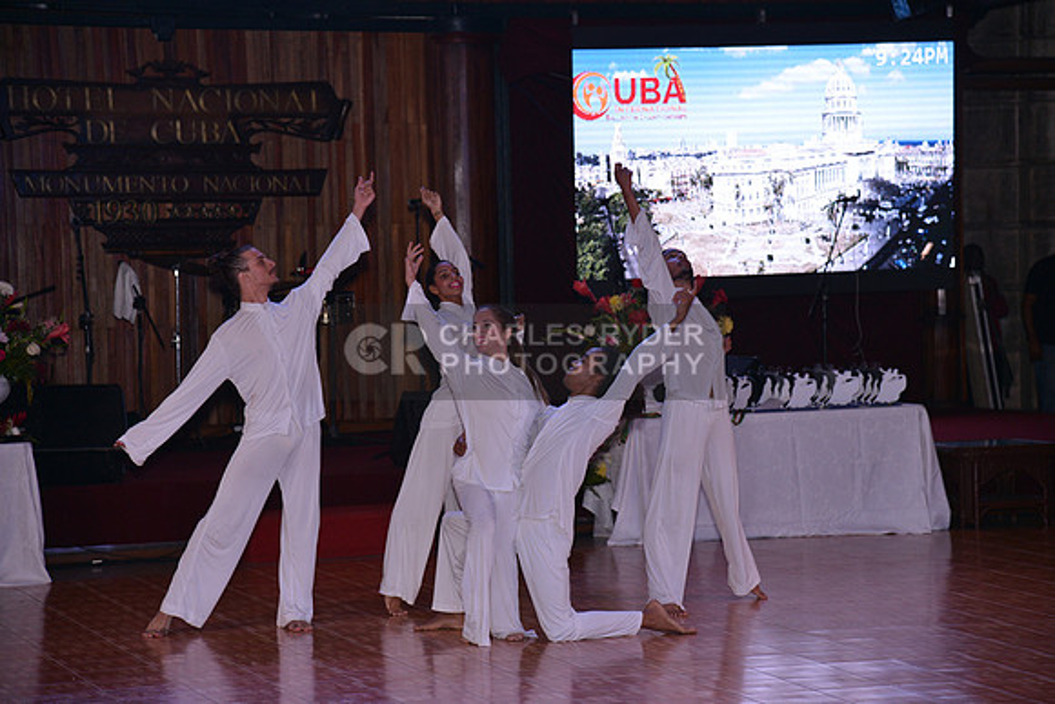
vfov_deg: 13.7
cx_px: 528
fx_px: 2931
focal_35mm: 100
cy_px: 352
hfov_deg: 20.4
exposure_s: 1/250
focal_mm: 100
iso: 1000
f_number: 4.5
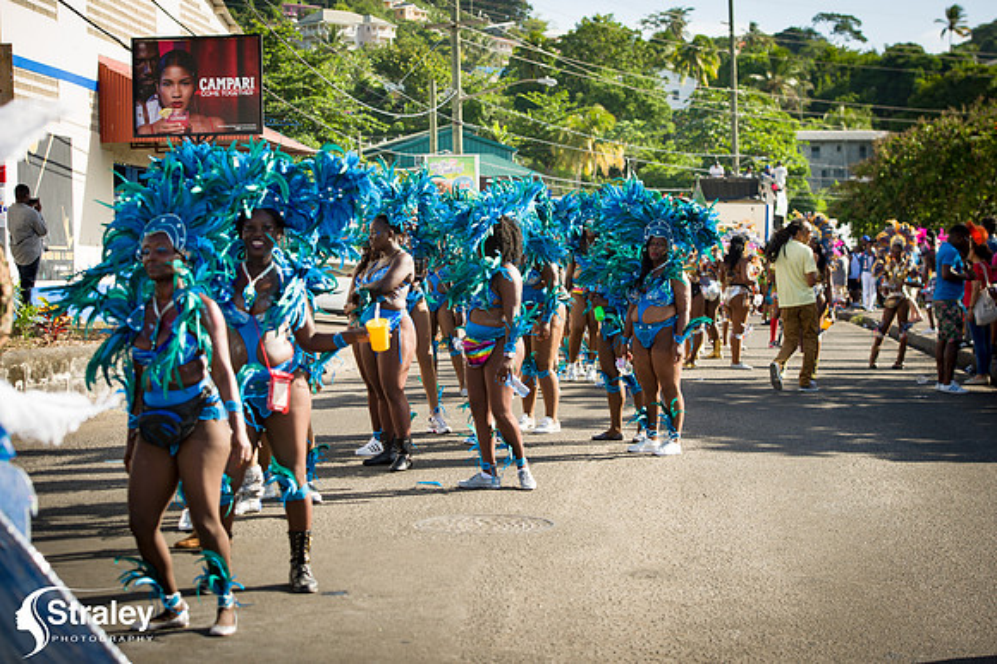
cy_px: 332
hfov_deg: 28.9
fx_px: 1937
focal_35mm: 70
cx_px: 498
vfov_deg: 19.4
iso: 100
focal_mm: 70
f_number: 6.3
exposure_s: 1/200
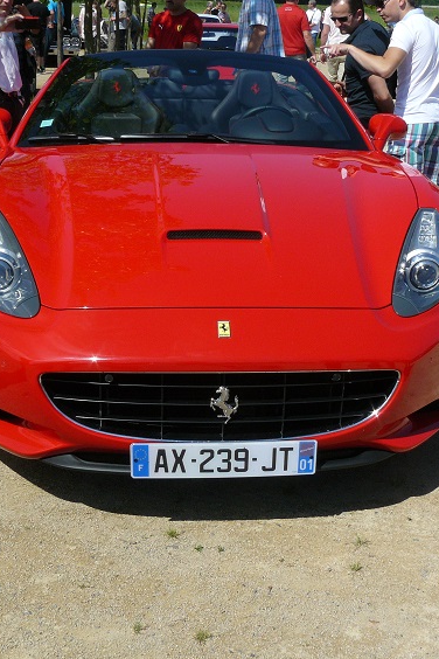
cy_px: 327
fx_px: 933
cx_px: 263
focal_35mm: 51
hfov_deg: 26.4
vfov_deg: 38.9
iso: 100
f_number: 6.3
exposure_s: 1/500
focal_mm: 6
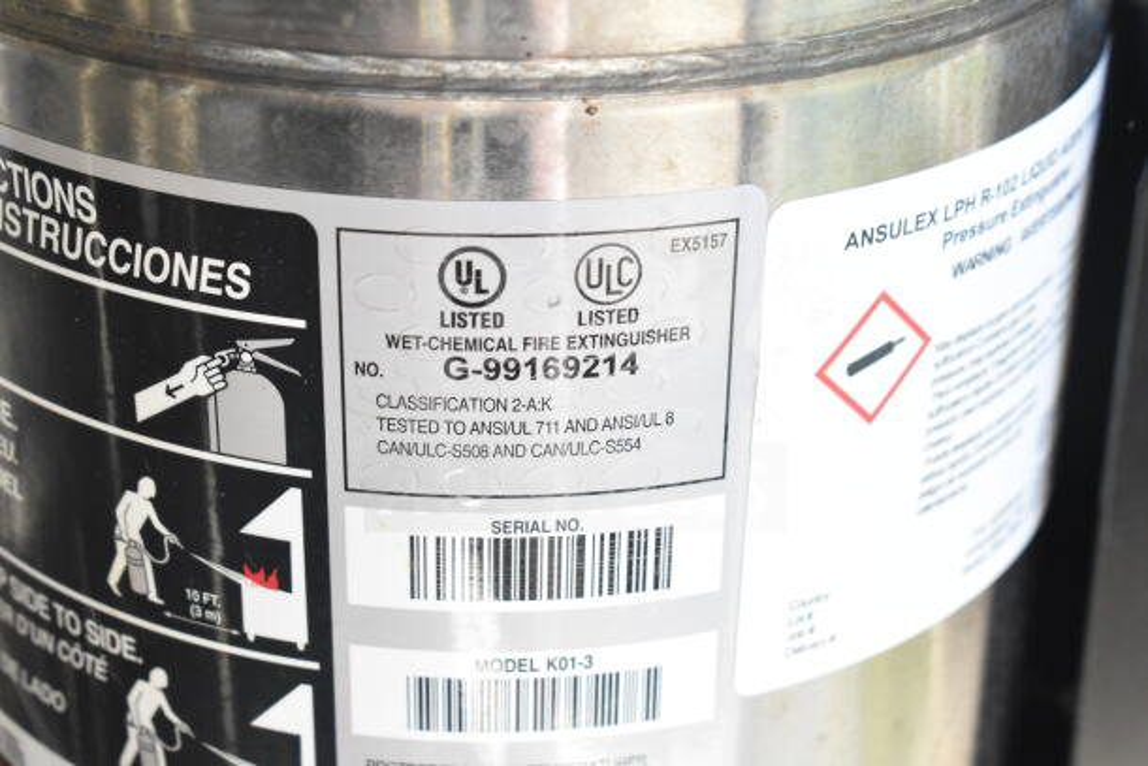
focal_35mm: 75
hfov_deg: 27.0
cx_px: 574
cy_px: 383
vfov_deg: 18.2
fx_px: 2392
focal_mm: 50
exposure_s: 1/200
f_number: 7.1
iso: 1600
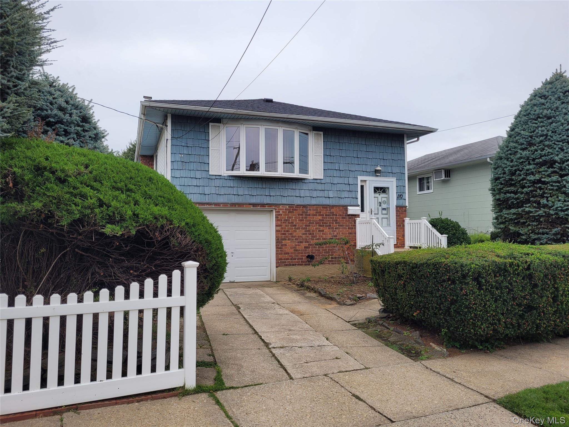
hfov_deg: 67.3
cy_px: 214
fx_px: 427
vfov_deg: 53.1
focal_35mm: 26
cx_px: 284
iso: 40
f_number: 1.8
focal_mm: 5.4
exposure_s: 1/1195
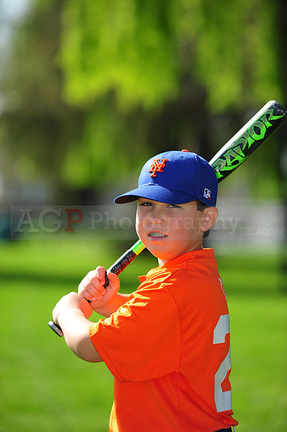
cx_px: 144
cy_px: 216
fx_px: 2394
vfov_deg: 10.3
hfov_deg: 6.9
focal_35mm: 200
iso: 200
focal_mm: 200
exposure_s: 1/1000
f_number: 4.5
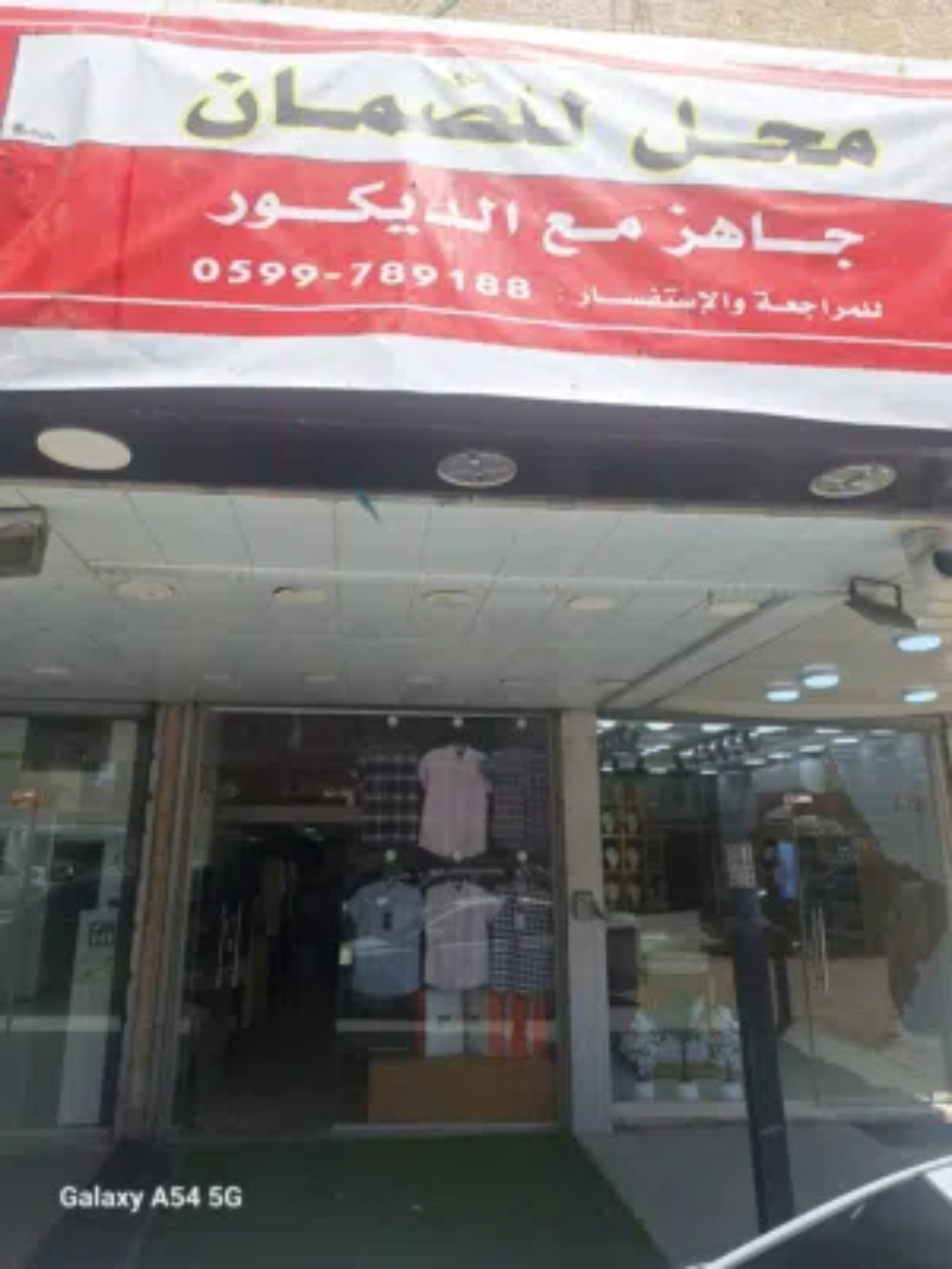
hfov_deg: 58.9
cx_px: 476
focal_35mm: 23
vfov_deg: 73.9
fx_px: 843
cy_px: 634
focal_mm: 5.54
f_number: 1.8
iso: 40
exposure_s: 1/3745
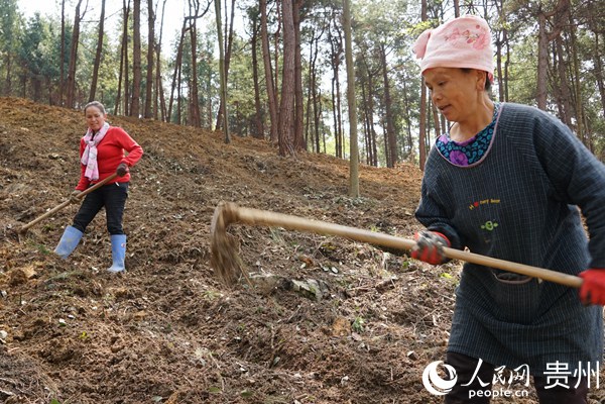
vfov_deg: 36.9
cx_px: 302
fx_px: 605
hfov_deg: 53.1
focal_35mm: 36
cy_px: 202
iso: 100
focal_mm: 24
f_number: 6.3
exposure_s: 1/80
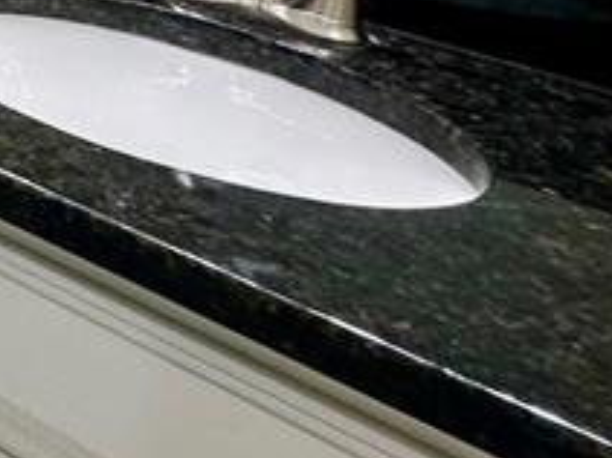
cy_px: -139
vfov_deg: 19.8
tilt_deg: -16.4
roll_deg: -1.4
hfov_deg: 18.0
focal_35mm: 68
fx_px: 1202
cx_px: -653
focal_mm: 2.22
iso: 125
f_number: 2.2
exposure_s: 1/120
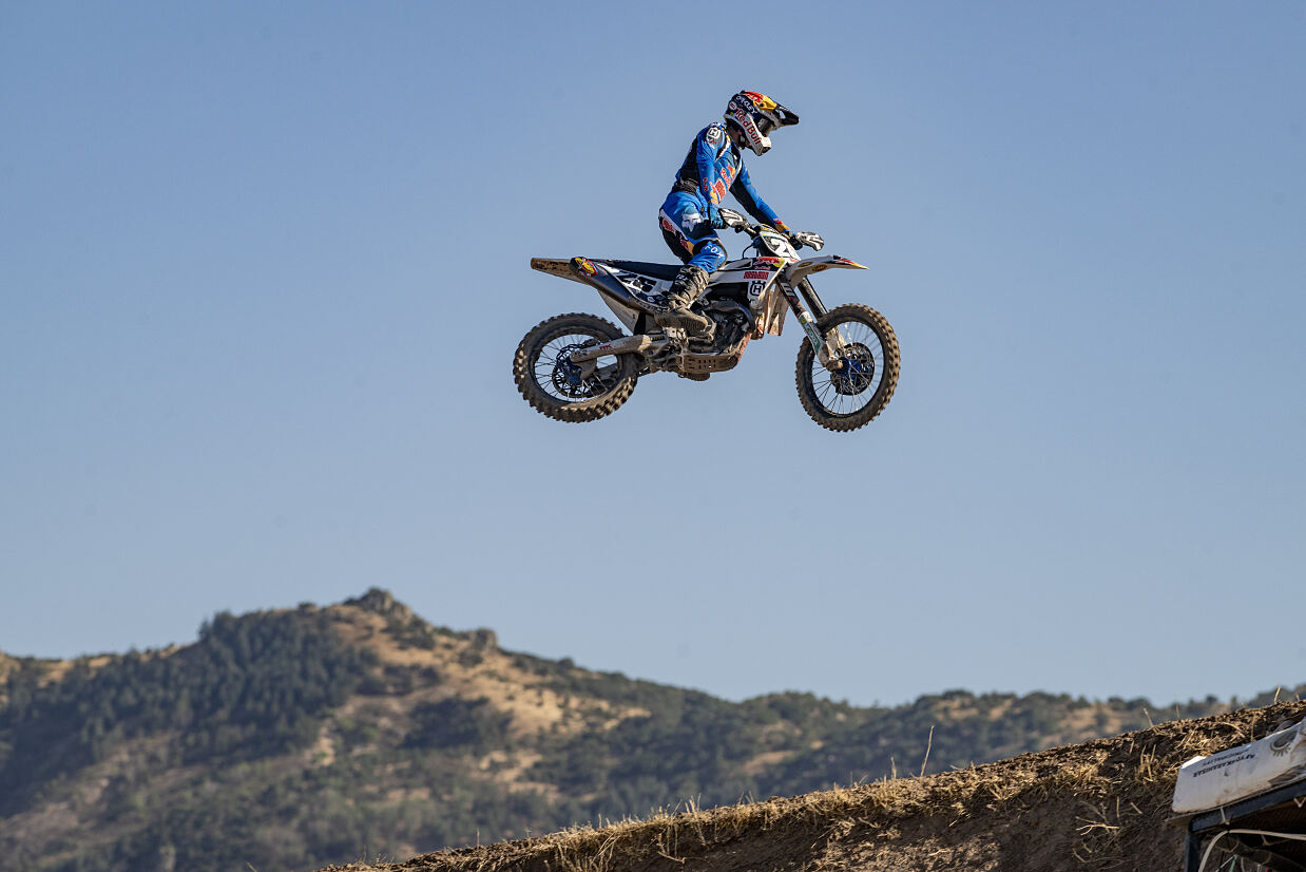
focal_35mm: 300
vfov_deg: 4.6
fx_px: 10885
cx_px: 653
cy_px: 436
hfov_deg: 6.9
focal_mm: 300
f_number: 6.3
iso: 200
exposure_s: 1/1250
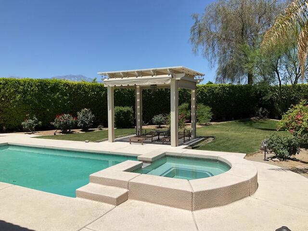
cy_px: 116
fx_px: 258
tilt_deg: -2.3
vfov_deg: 48.2
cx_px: 154
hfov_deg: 61.7
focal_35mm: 29
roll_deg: -0.1
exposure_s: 1/4405
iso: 16
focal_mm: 3
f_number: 1.8
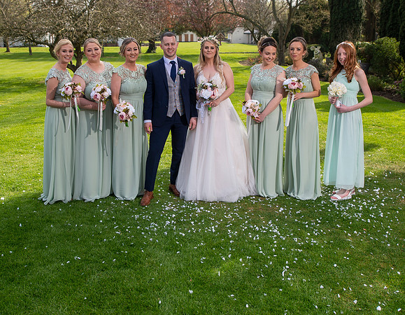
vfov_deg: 36.4
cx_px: 191
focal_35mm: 40
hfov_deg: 46.1
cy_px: 113
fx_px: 475
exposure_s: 1/500
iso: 125
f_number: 3.5
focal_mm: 24
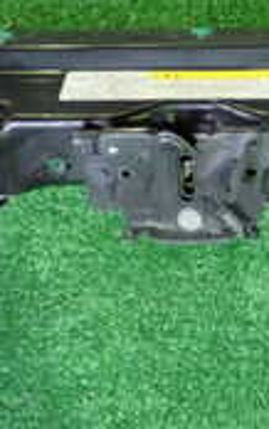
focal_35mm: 161
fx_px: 1885
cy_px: 155
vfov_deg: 13.0
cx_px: 247
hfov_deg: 8.1
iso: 800
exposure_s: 1/25
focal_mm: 7.84
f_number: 2.9
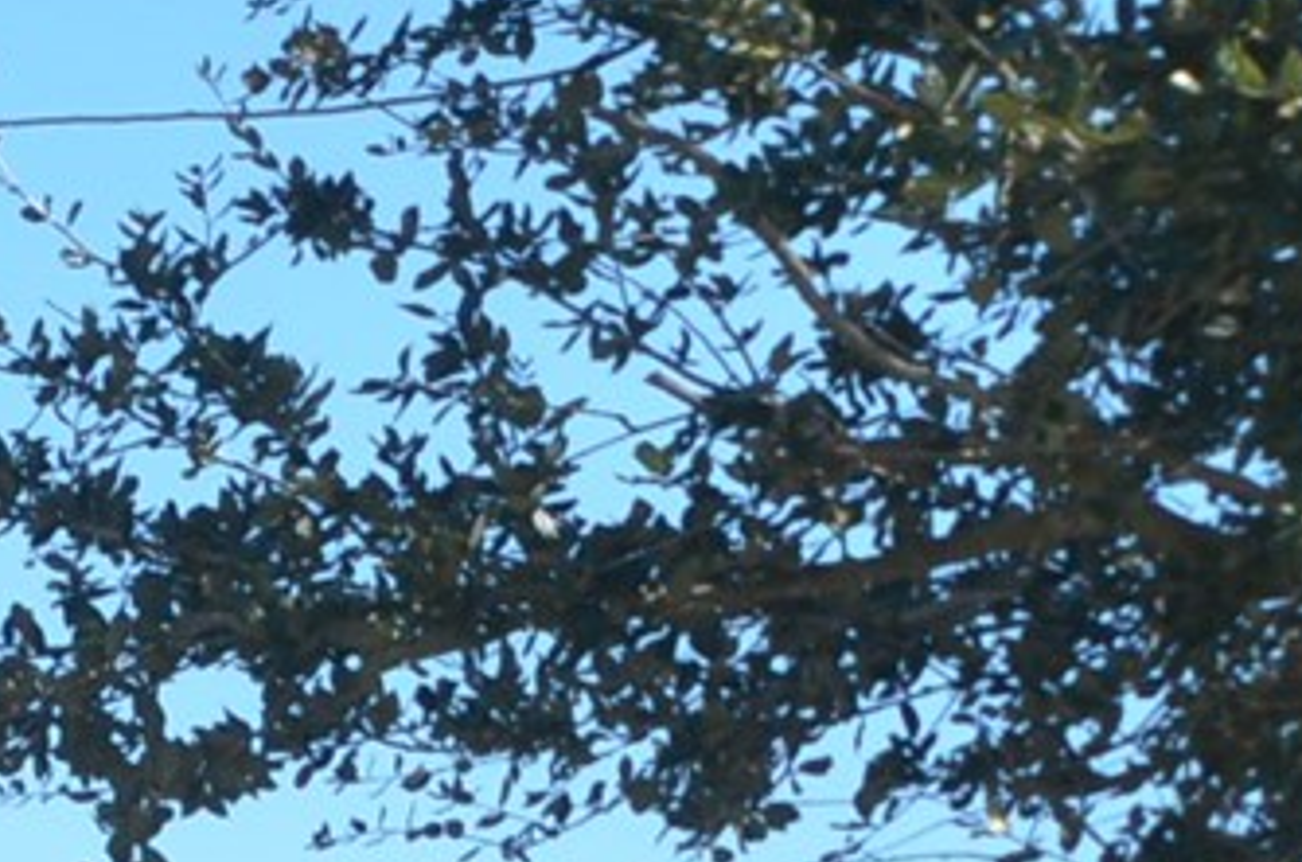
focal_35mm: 235
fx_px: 8479
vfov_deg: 5.6
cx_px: -2937
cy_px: 2085
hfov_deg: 7.5
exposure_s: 1/250
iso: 200
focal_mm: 24
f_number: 8
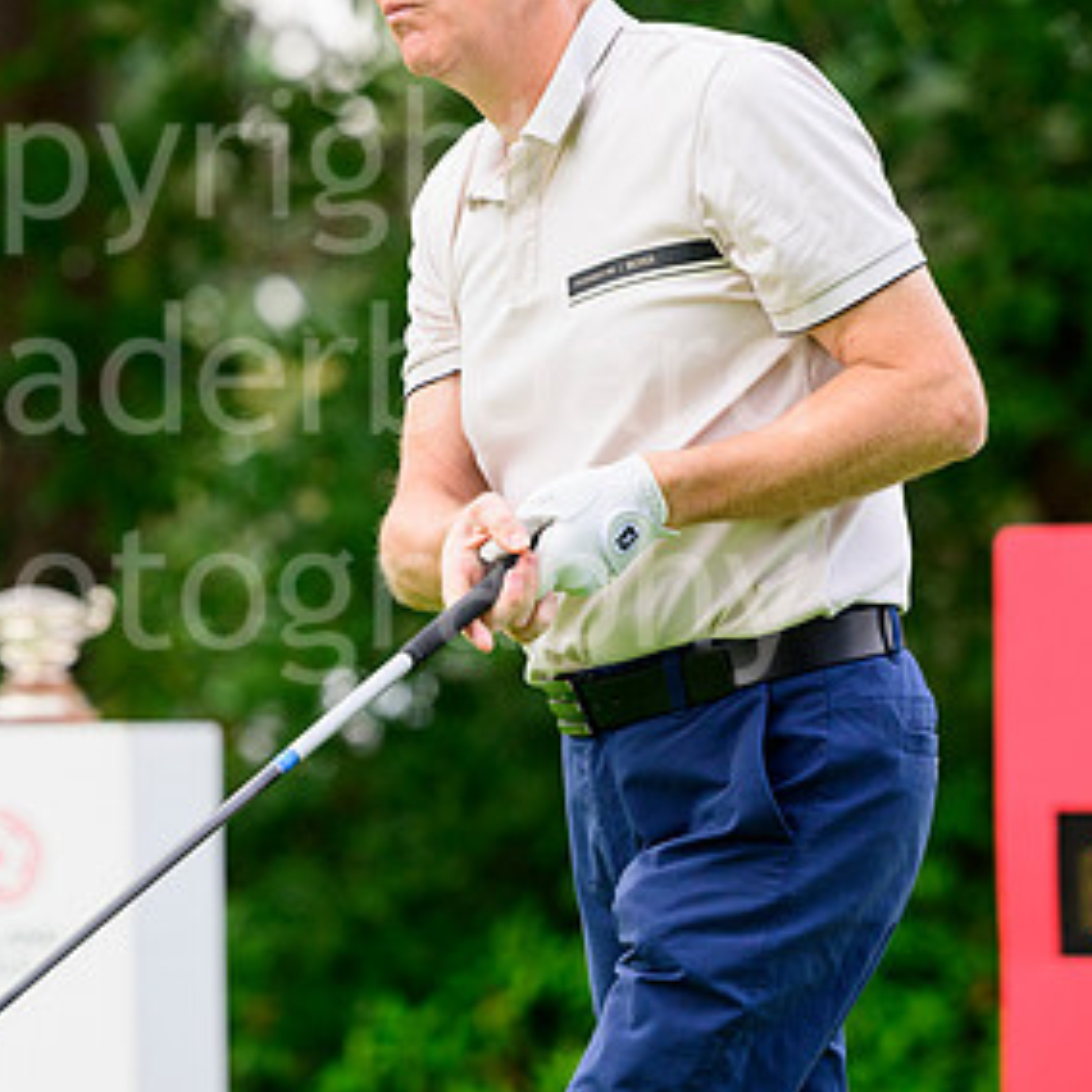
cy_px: 406
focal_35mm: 269
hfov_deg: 6.5
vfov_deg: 6.5
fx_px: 9601
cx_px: 319
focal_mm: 155
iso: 640
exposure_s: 1/1250
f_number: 4
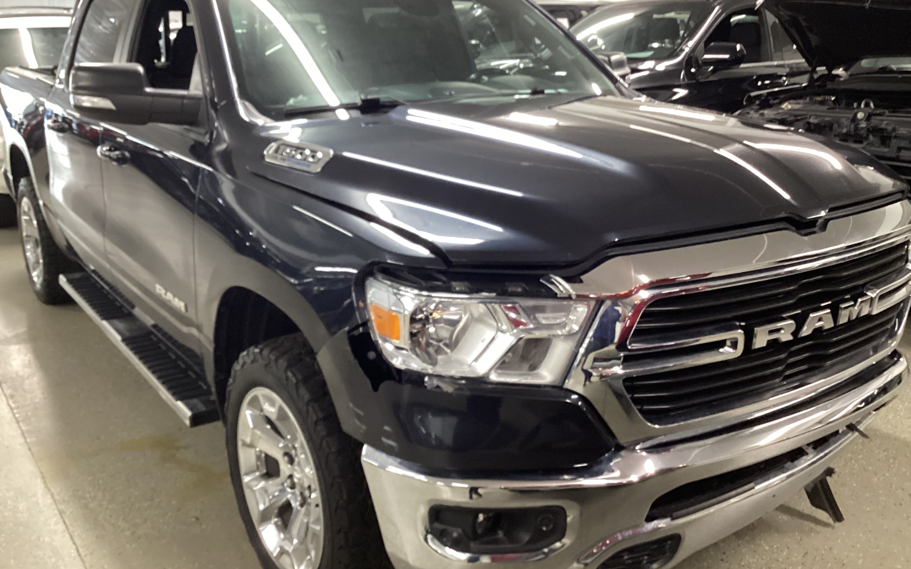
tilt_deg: -16.3
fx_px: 869
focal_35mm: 35
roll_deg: +1.0
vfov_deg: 36.3
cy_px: 268
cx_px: 427
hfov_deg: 55.3
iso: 320
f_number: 2.4
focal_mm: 3.3
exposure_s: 1/30
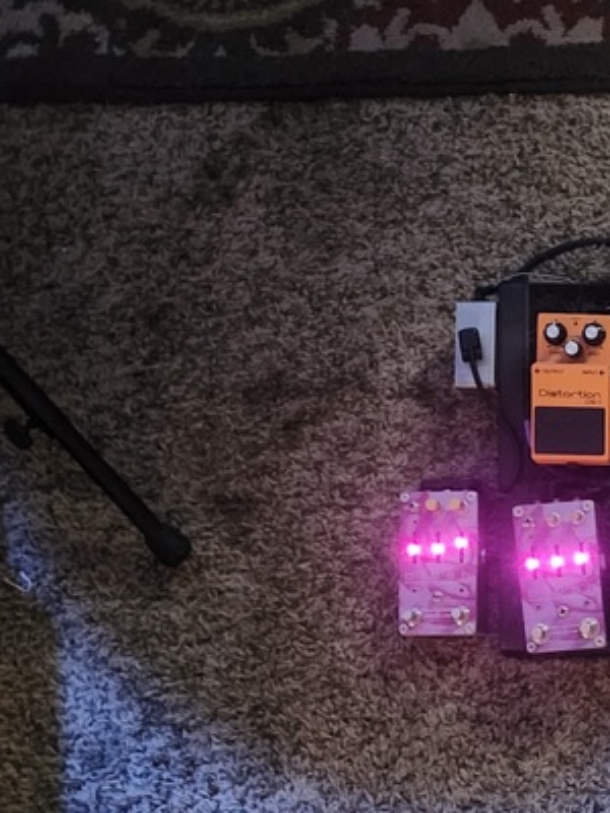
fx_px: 1621
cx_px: 826
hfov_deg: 19.4
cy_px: 646
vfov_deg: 27.6
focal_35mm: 69
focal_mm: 5.54
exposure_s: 1/13
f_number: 1.8
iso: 1250
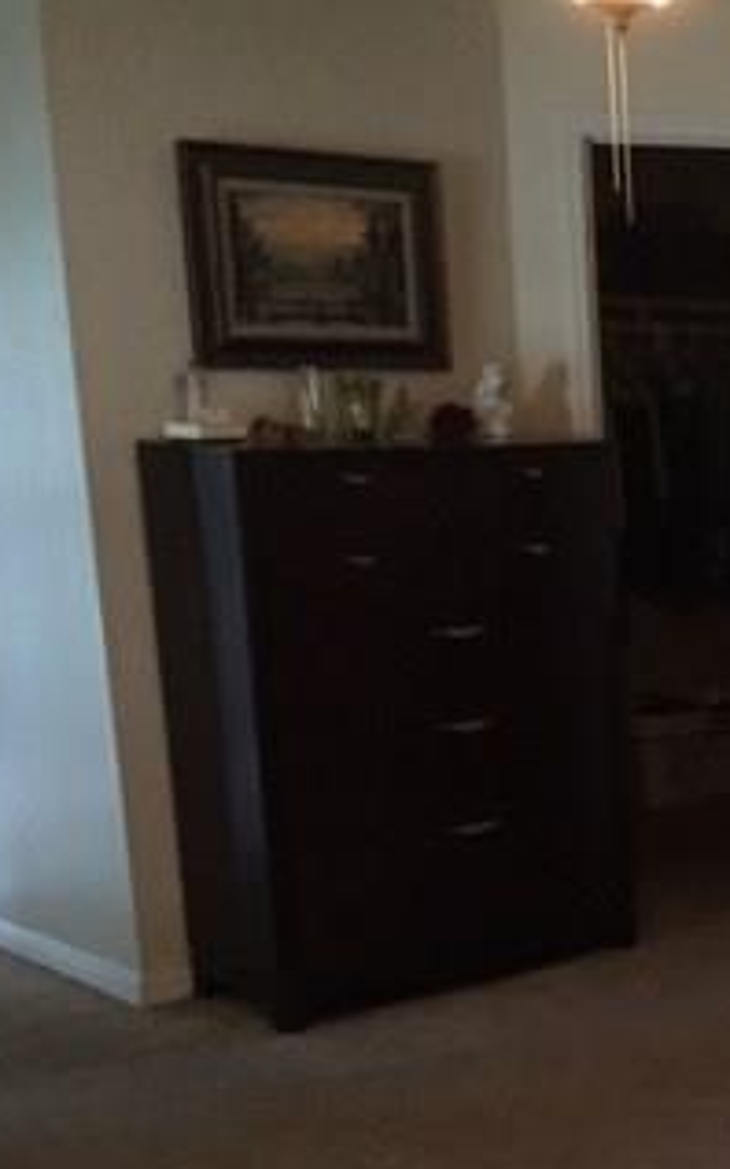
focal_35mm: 62
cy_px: 881
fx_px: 1974
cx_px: 1132
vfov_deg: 32.3
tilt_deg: -13.3
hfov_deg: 18.3
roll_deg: -1.5
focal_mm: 4.15
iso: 250
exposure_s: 1/20
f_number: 2.2
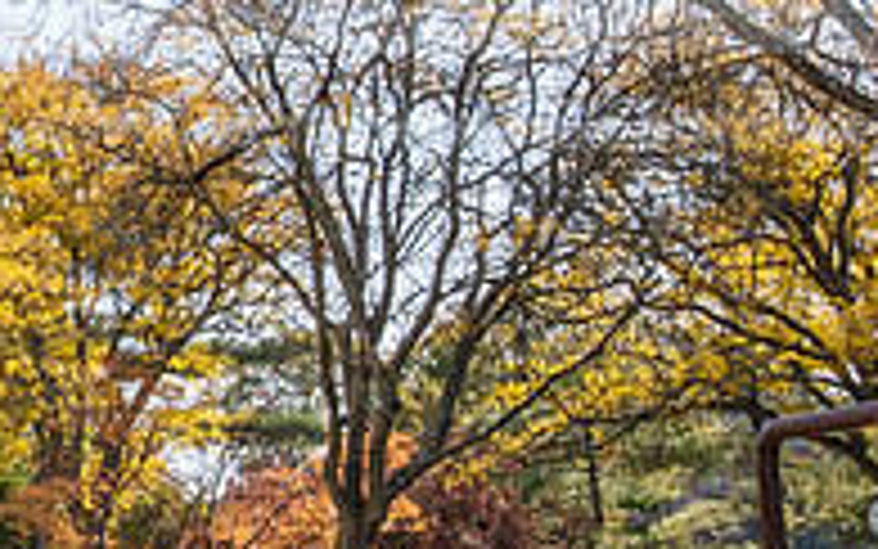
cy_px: 223
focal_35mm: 85
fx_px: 2034
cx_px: -180
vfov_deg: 15.4
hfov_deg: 22.4
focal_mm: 28
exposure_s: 1/125
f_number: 18
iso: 320
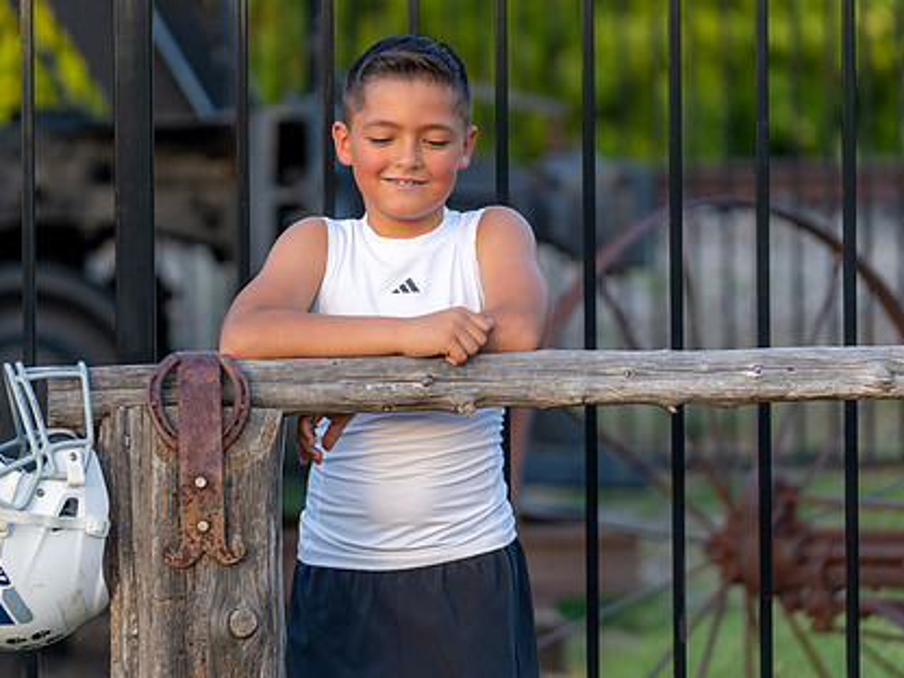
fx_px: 4544
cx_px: 298
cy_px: 316
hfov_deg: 11.3
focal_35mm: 174
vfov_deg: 8.5
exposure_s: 1/320
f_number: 2.8
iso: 250
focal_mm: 127
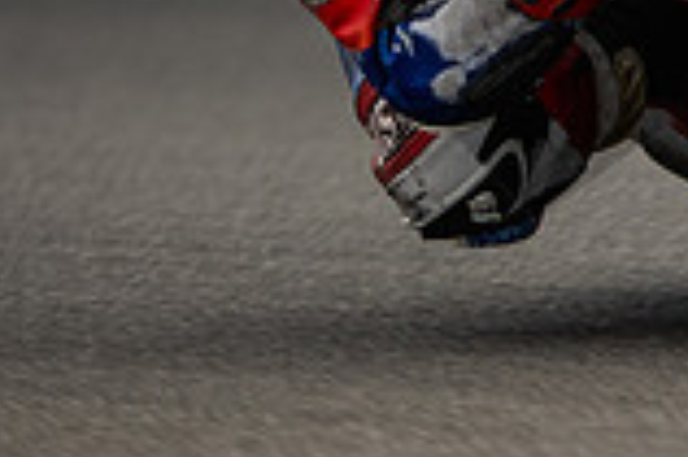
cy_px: -202
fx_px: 21038
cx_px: 867
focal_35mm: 1102
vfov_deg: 1.2
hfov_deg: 1.9
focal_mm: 200
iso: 320
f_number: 2
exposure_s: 1/4000
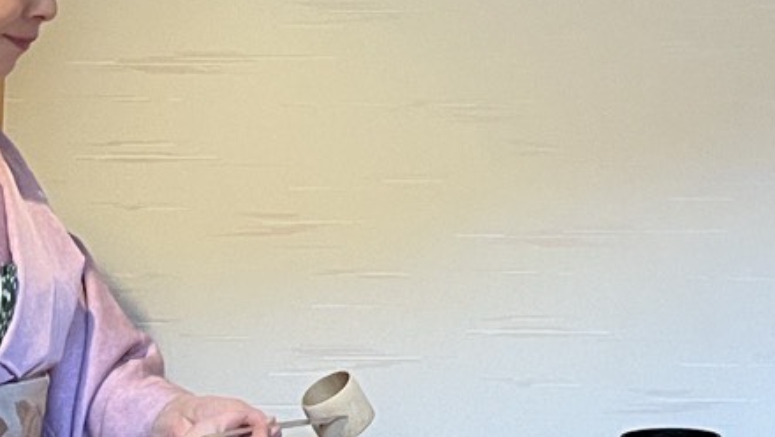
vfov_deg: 11.6
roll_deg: +0.2
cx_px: 727
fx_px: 2118
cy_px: -67
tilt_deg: +4.4
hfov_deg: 20.2
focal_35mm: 103
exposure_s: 1/40
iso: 400
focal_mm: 5.7
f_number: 1.5
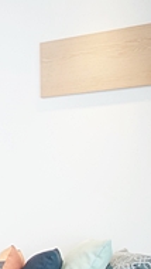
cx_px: -265
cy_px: 181
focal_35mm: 66
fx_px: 469
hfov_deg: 12.1
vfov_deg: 31.6
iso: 800
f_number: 6.3
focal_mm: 10
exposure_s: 1/20
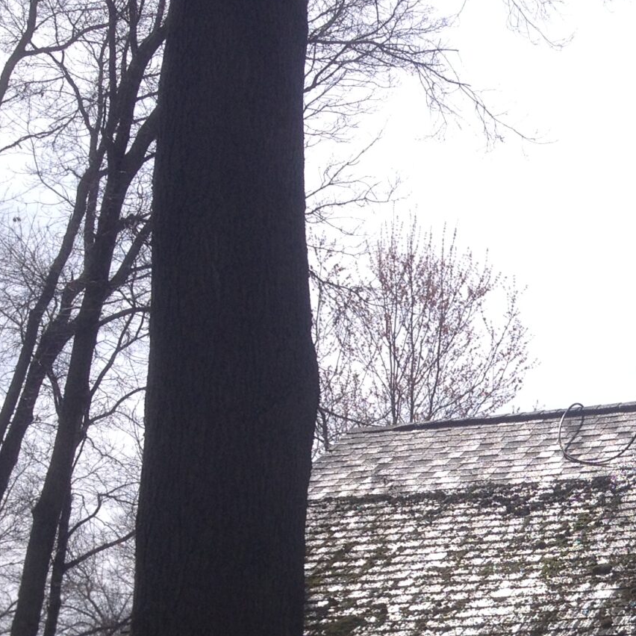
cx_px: 831
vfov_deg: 18.2
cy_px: 635
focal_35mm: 93
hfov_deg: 17.5
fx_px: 1933
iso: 50
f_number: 2.4
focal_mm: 4.28
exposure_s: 1/1727
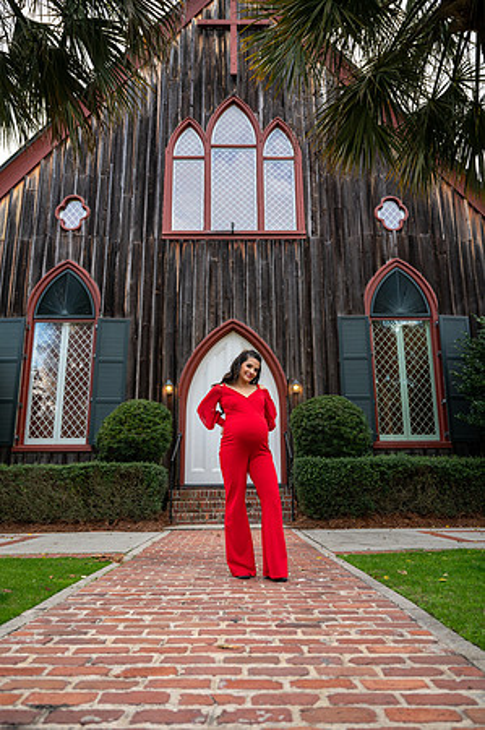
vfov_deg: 73.8
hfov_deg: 53.0
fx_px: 486
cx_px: 242
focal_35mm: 24
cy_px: 365
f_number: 2.8
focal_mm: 24
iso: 640
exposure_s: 1/640
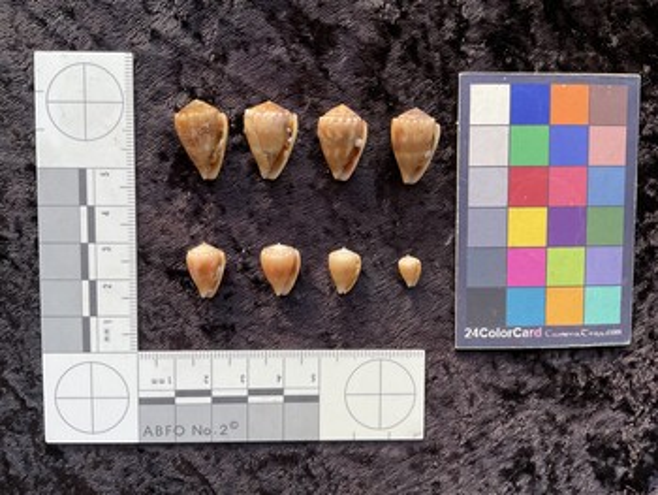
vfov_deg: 48.3
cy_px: 248
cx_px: 329
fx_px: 552
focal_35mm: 29
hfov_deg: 61.6
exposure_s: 1/120
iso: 40
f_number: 1.8
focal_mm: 3
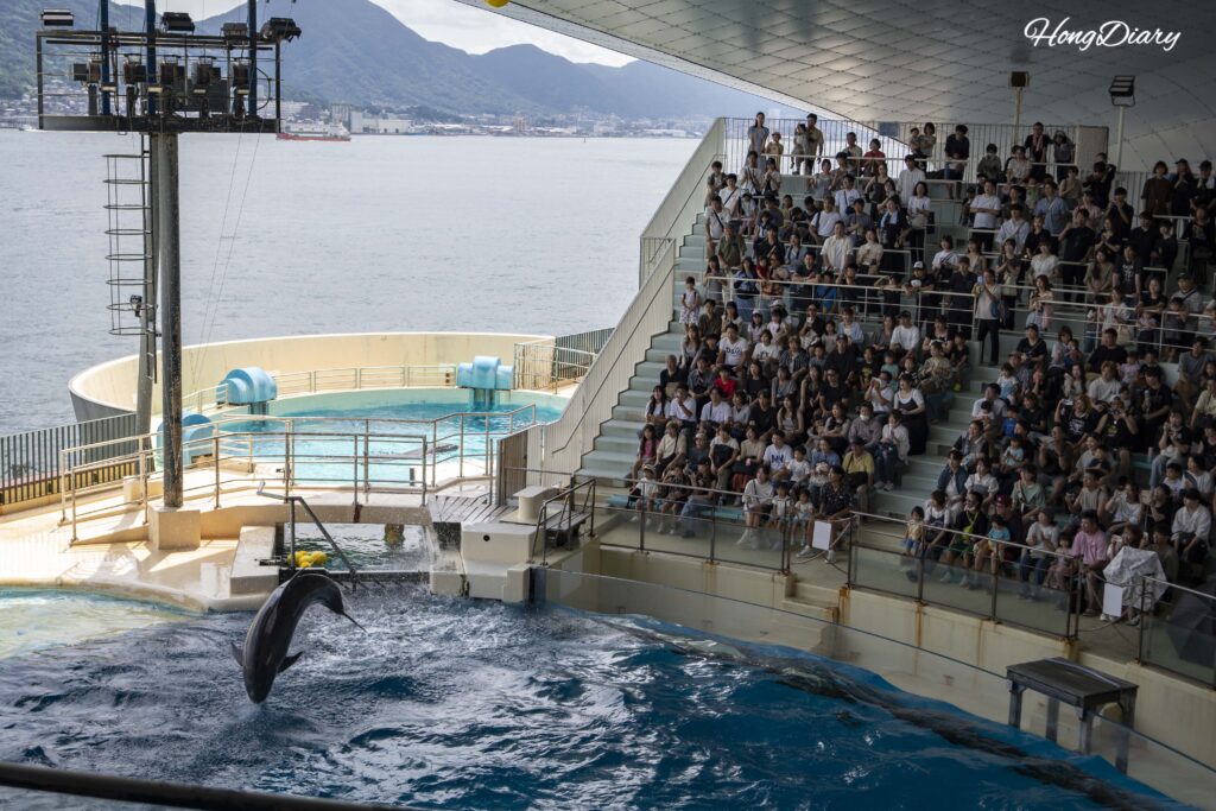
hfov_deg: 42.7
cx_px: 608
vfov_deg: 29.3
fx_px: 1554
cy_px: 406
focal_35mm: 46
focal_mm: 46
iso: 160
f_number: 5.6
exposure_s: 1/400
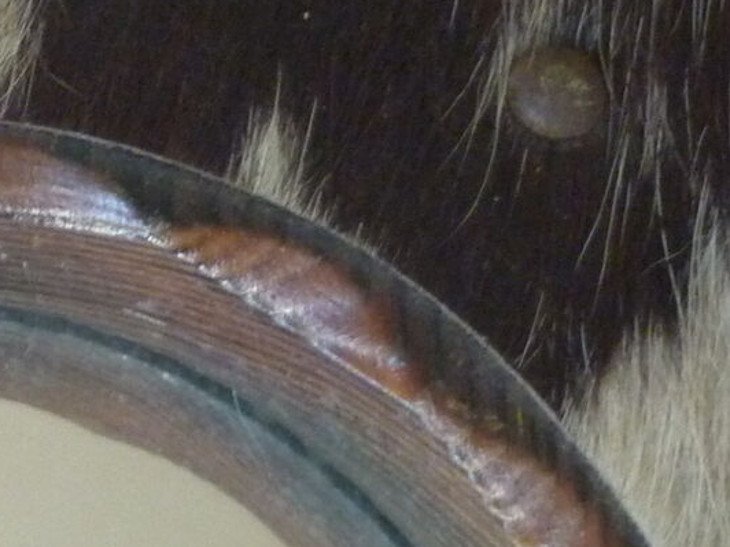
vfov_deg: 11.9
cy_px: 81
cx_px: -136
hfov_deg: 15.3
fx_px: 2615
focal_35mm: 124
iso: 400
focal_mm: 5.5
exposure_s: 1/30
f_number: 2.8
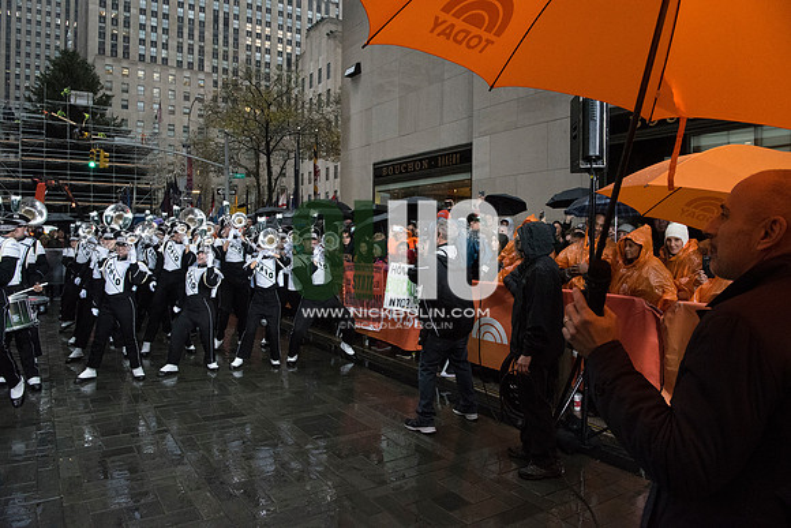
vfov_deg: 53.2
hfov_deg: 73.7
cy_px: 264
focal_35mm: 24
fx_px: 527
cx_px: 396
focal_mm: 24
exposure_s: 1/400
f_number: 10
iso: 10000
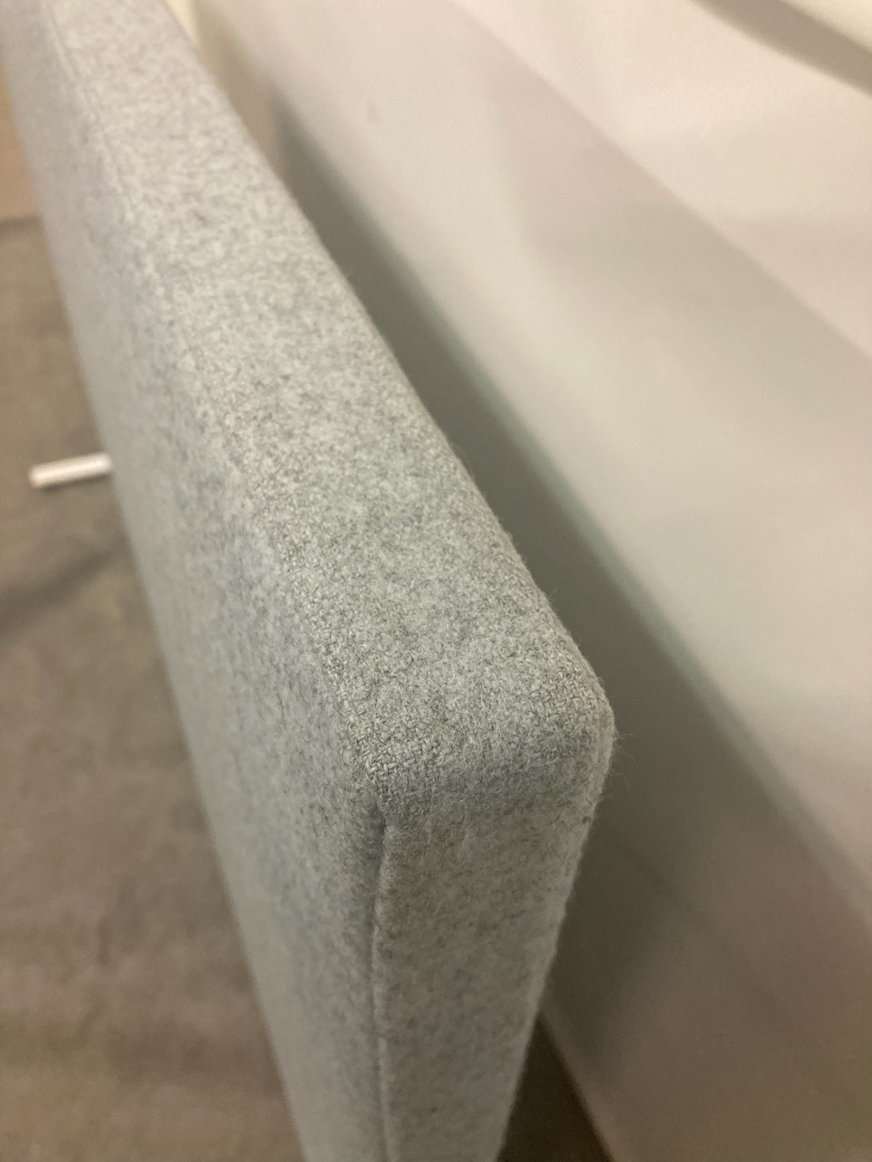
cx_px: 436
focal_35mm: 28
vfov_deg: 63.4
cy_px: 581
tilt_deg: -45.4
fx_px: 940
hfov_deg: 49.7
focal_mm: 3.99
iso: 250
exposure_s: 1/50
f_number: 1.8
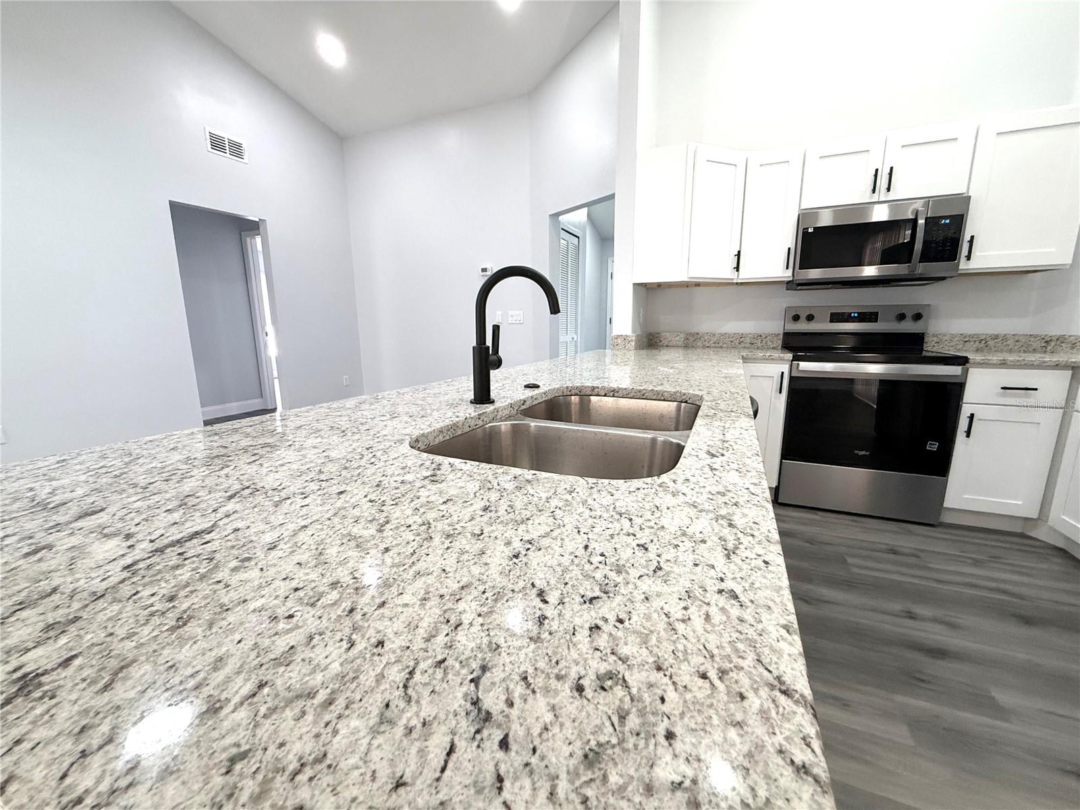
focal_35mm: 14
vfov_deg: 85.7
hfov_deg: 102.1
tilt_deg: -10.5
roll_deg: +1.2
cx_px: 540
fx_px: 437
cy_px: 405
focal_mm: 2.22
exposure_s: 1/120
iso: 250
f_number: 2.2
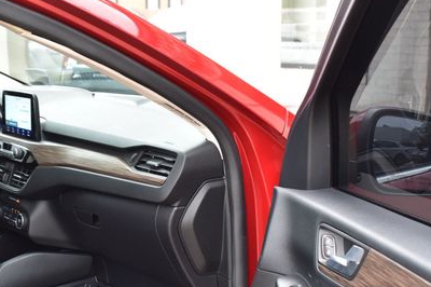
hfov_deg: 30.9
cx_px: 159
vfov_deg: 20.8
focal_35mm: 65
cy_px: 219
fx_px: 775
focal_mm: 27
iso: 400
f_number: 7.1
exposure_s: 1/25
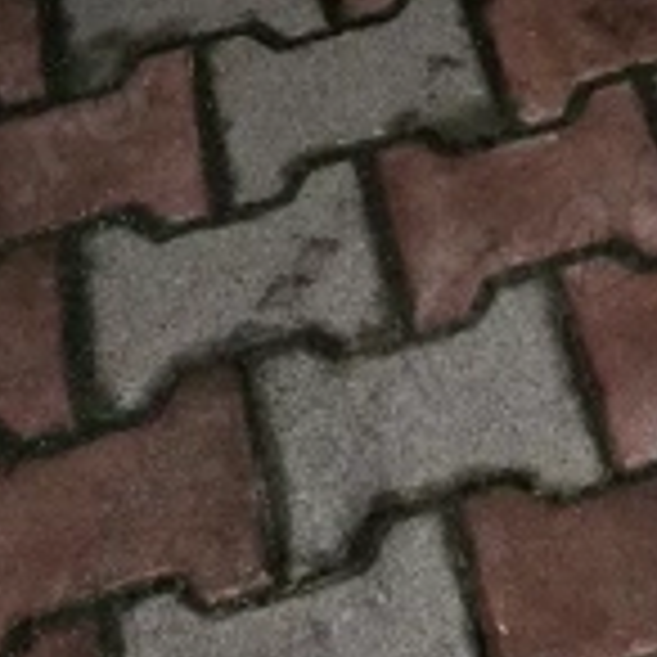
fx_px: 2491
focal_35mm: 116
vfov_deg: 11.7
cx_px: 738
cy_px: -1022
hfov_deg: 14.6
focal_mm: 5.56
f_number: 1.8
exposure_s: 1/120
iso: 113
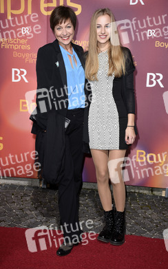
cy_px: 133
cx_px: 81
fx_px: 367
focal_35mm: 50
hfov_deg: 25.8
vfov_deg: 40.3
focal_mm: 32
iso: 250
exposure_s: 1/160
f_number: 6.3
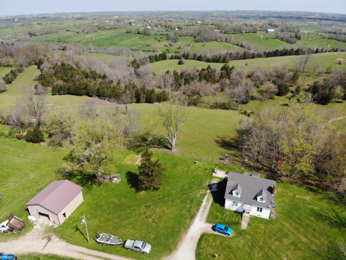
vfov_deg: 56.8
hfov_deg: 71.6
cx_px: 173
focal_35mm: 24
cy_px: 130
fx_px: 240
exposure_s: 1/740
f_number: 2.8
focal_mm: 4.5
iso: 100
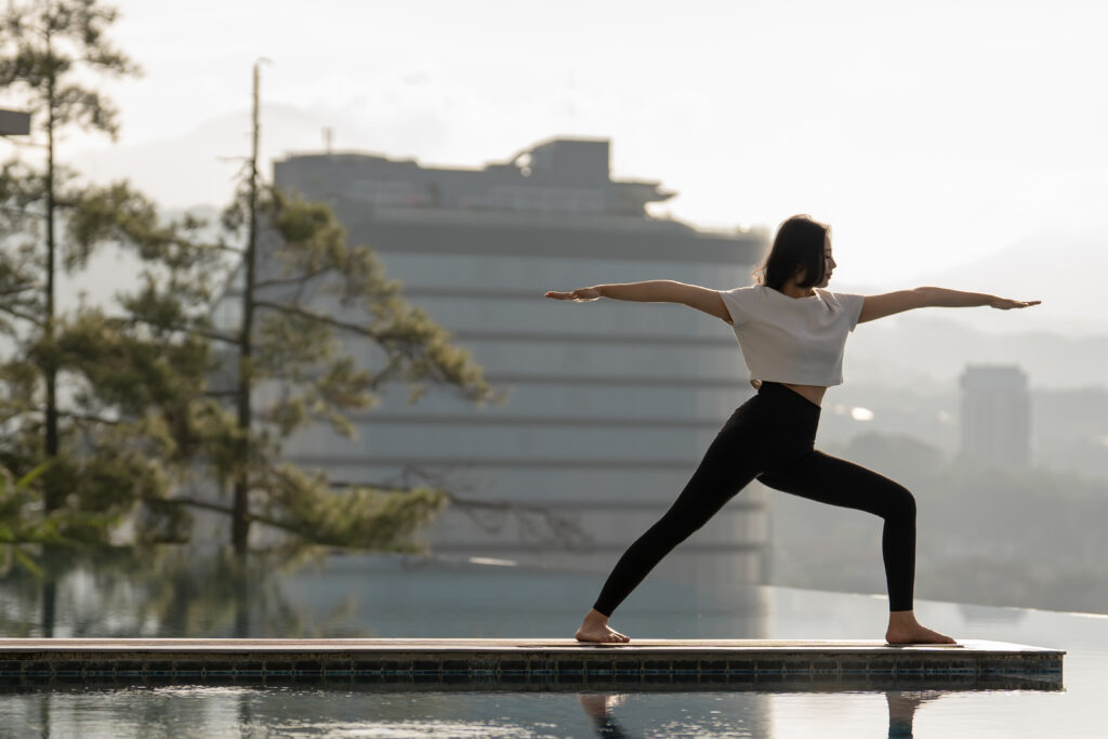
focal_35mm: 136
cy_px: 370
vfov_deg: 10.1
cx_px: 554
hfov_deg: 15.1
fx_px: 4186
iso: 50
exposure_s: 1/2000
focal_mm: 91
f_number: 2.8
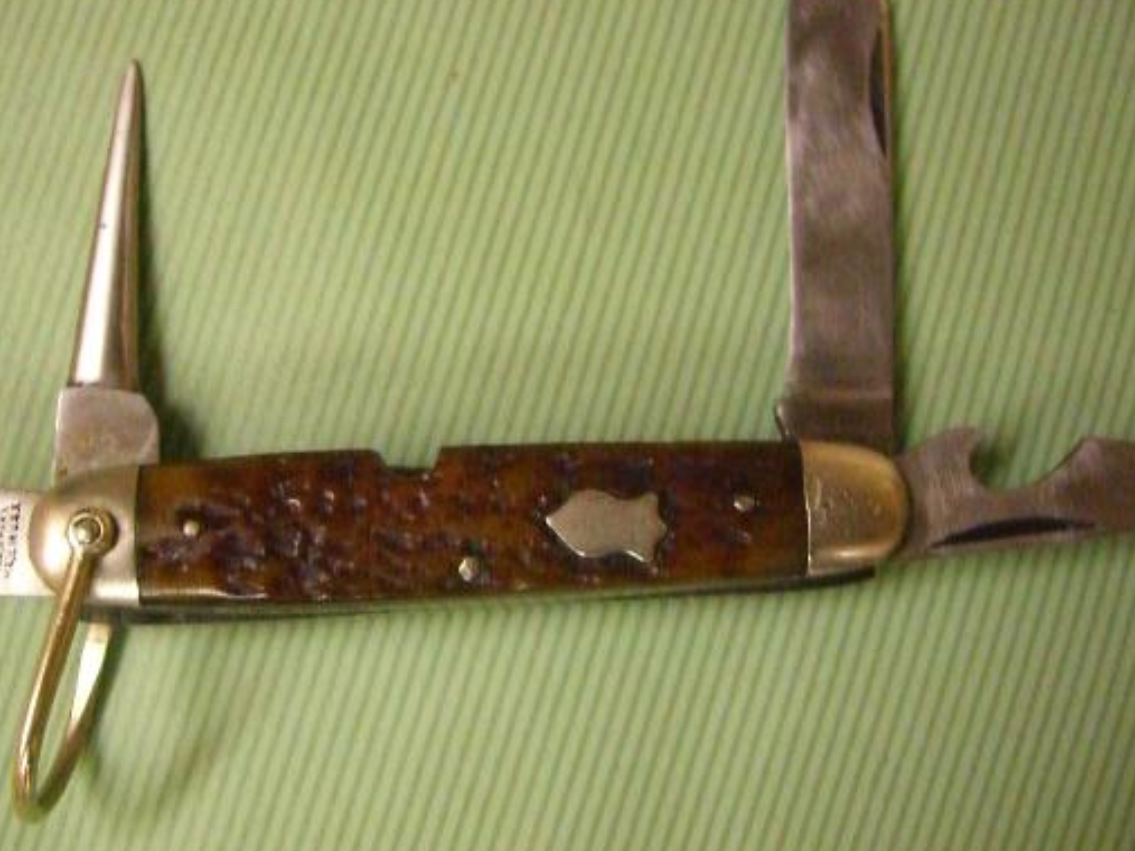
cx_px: 461
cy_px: 434
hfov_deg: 39.5
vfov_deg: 30.3
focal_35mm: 48
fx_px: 1573
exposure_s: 1/60
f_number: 2.7
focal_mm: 6.2
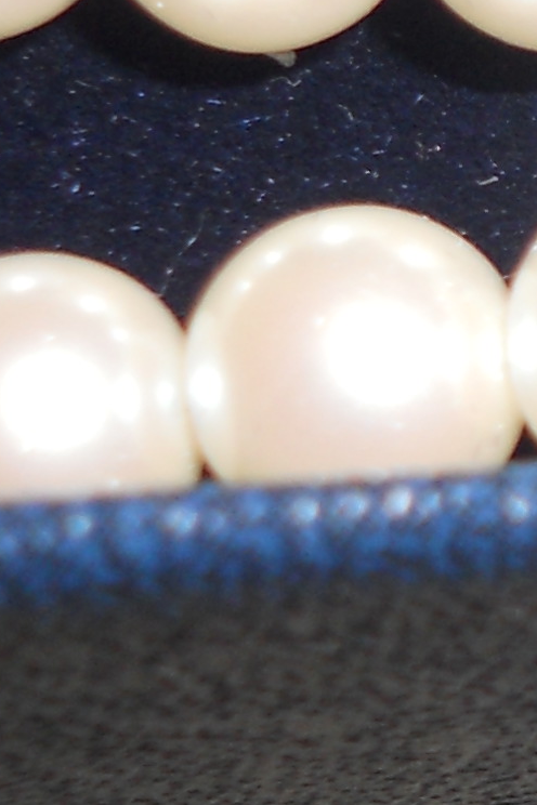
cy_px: 235
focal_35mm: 179
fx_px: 4005
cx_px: 1335
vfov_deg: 11.5
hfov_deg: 7.2
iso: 80
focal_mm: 5.8
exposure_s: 1/25
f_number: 8.8
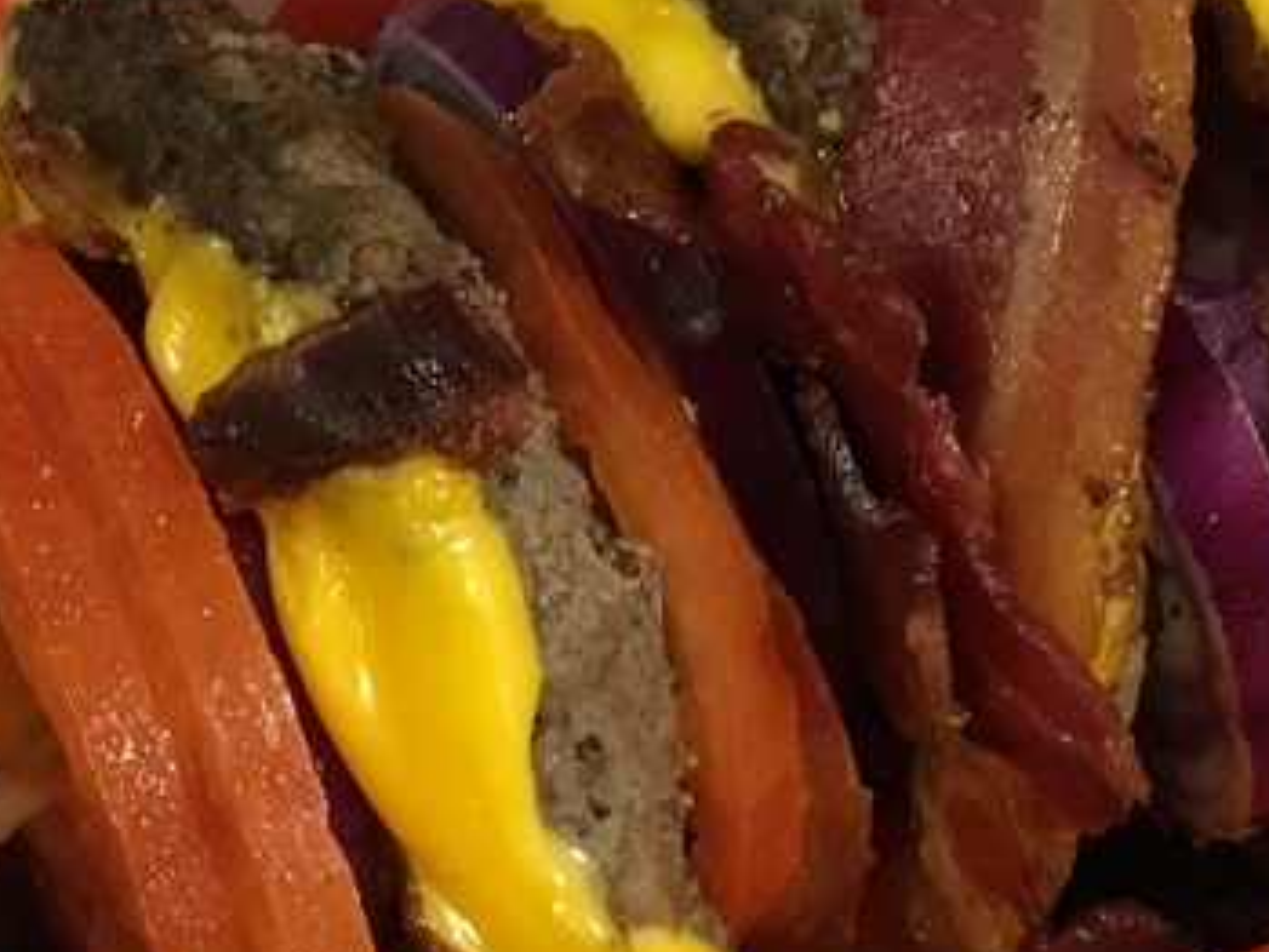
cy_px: 131
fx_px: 3117
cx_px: 436
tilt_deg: -54.6
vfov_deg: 17.2
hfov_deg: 22.9
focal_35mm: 85
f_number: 2.2
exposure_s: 1/15
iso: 250
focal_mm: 4.15
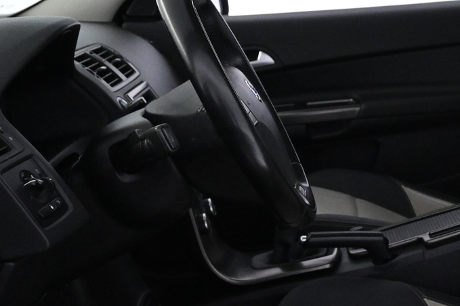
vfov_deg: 18.1
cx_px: 458
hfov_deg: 25.6
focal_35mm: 75
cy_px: 185
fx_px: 960
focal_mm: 21
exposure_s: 1/100
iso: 4000
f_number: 5
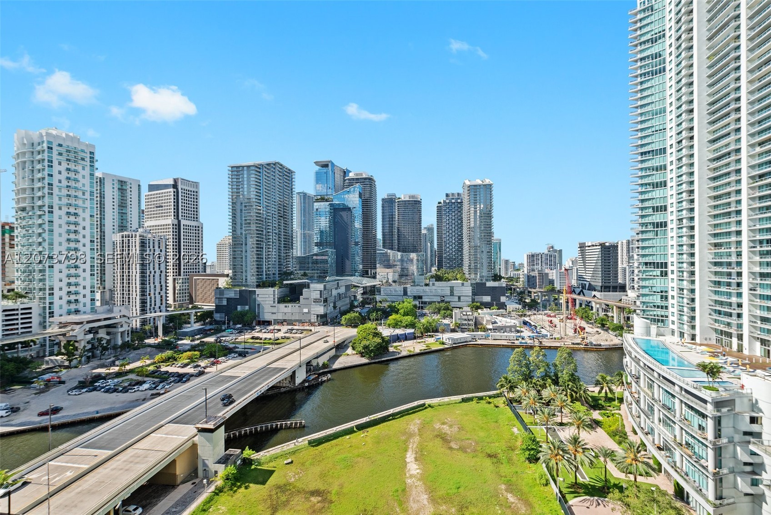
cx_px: 386
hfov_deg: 104.2
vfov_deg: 81.3
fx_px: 300
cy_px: 258
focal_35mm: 14
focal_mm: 14
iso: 200
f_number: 8
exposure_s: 1/640
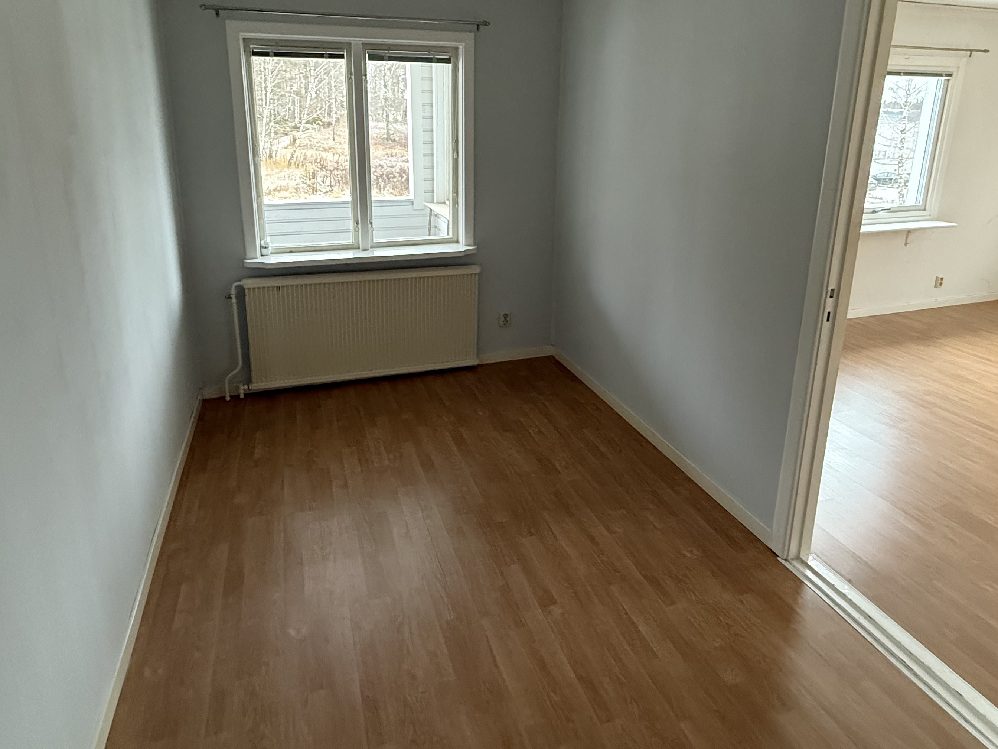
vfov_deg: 62.2
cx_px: 484
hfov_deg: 79.0
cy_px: 264
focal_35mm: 21
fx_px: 605
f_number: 2.2
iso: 640
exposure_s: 1/60
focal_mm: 2.22
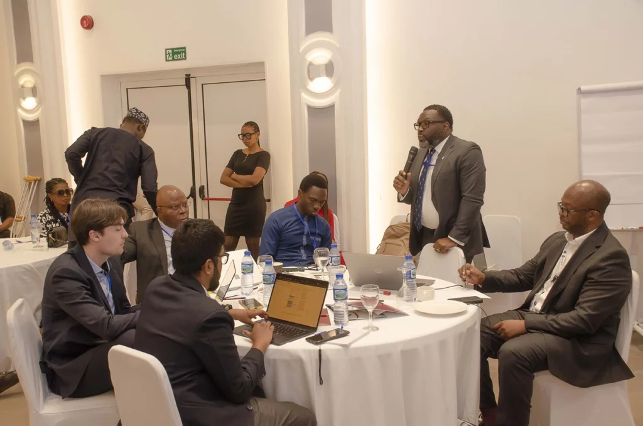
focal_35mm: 40
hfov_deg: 48.0
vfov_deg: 32.9
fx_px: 722
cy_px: 213
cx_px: 322
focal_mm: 27
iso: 640
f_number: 7.1
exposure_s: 1/100
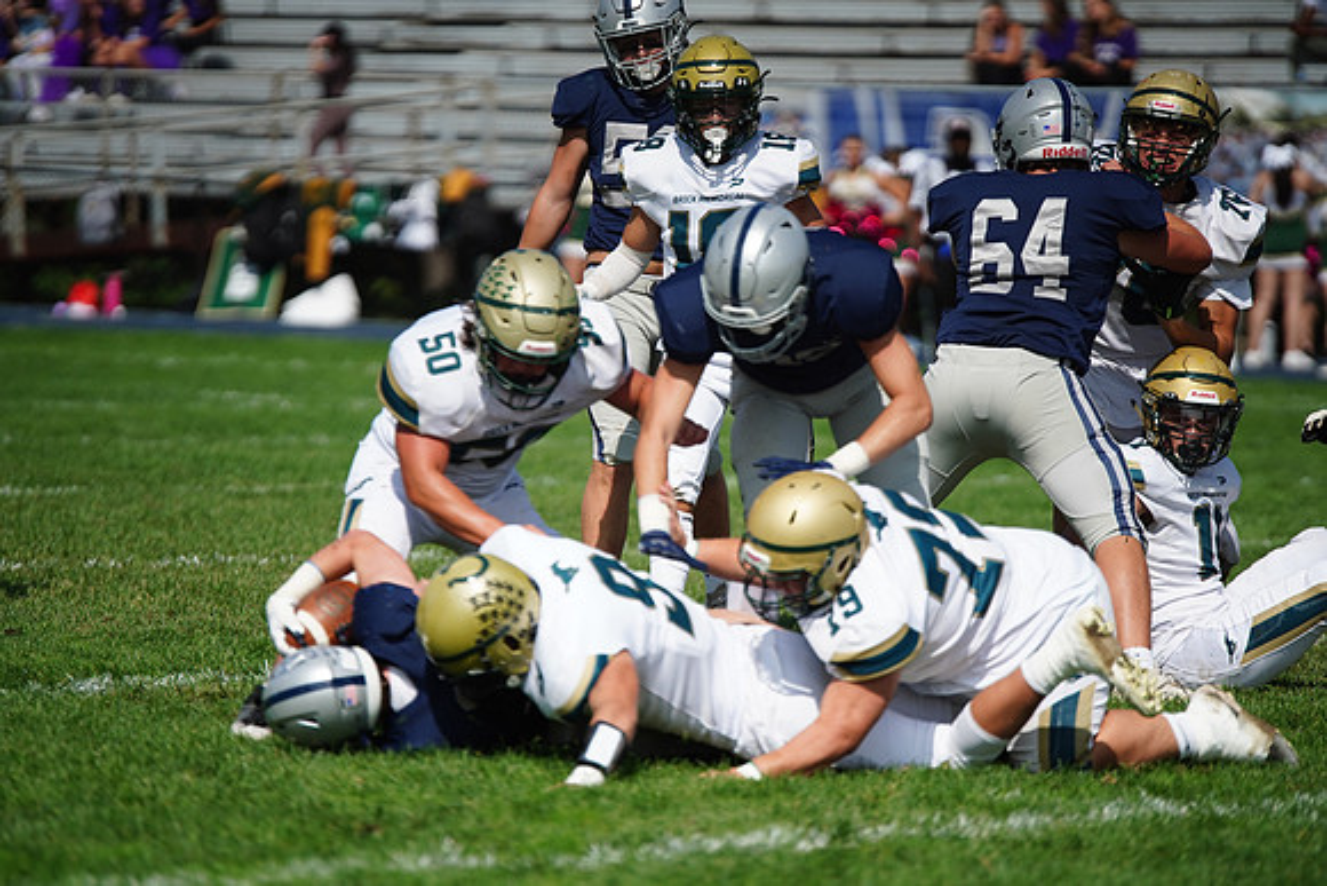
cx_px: 664
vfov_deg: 4.6
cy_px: 443
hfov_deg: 6.9
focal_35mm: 300
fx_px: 11060
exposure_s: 1/8000
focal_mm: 300
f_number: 2.8
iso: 400
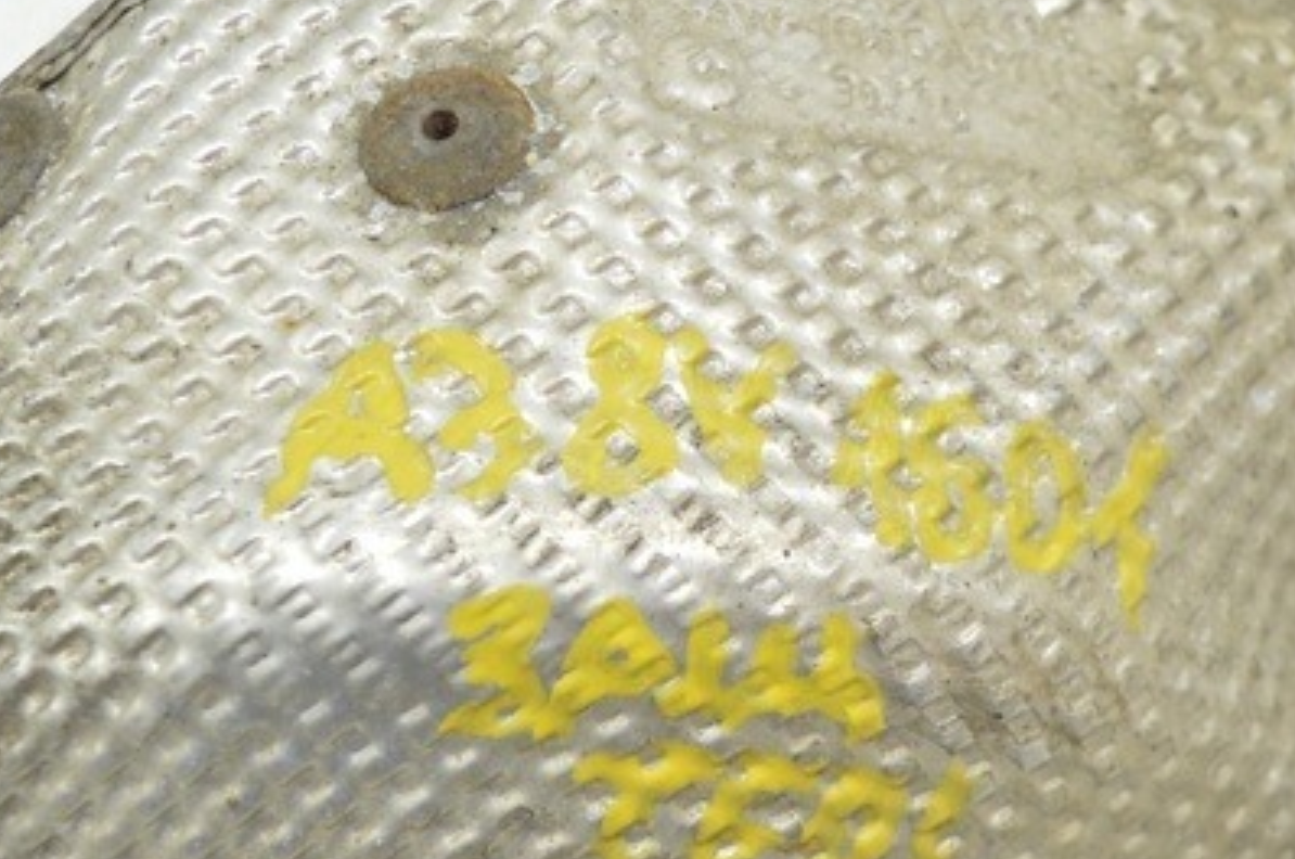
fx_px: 3053
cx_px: 631
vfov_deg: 16.0
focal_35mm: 85
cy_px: 535
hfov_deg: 24.0
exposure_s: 1/40
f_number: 3.8
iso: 400
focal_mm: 22
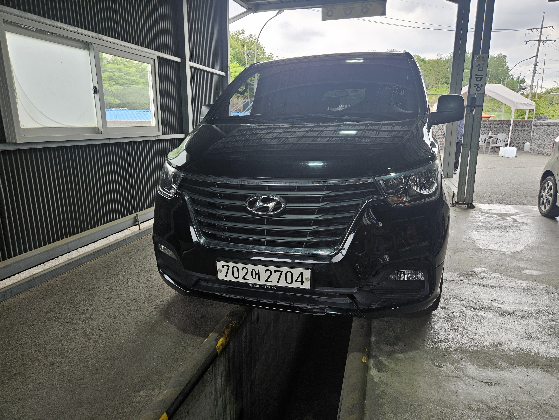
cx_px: 280
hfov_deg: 73.9
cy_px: 210
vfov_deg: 58.9
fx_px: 371
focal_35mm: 23
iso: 32
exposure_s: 1/120
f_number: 1.8
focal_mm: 5.4
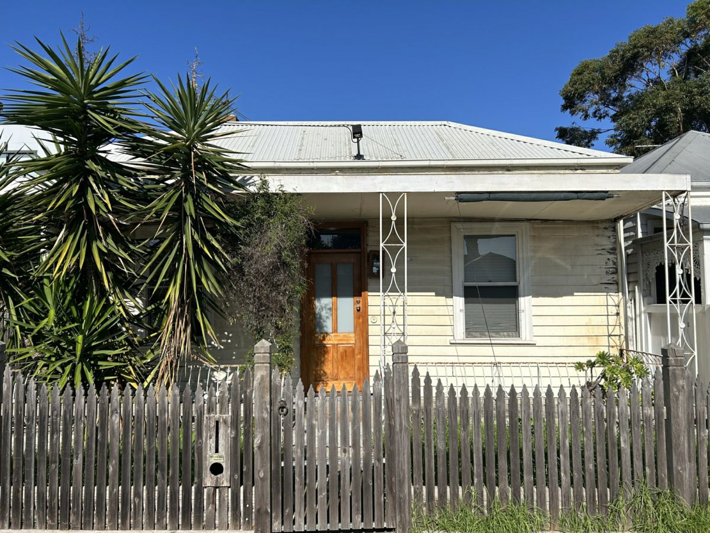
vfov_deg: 53.1
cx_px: 355
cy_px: 266
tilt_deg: +2.7
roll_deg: +0.4
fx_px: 533
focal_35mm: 26
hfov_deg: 67.3
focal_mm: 5.7
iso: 50
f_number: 1.5
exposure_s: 1/6579
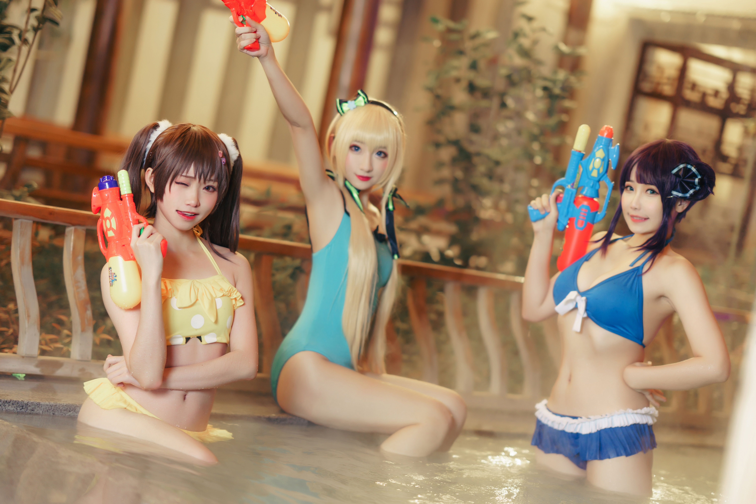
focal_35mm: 85
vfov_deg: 16.1
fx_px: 1785
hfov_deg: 23.9
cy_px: 252
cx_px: 378
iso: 250
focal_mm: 85
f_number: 1.4
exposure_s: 1/50
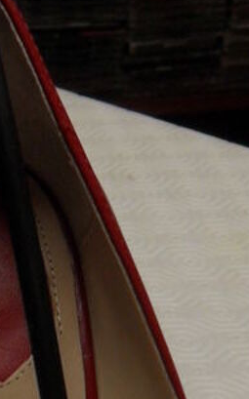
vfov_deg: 16.4
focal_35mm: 121
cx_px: 123
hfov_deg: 10.8
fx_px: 1316
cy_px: 511
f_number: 2.8
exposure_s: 1/45
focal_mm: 6.2
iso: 80
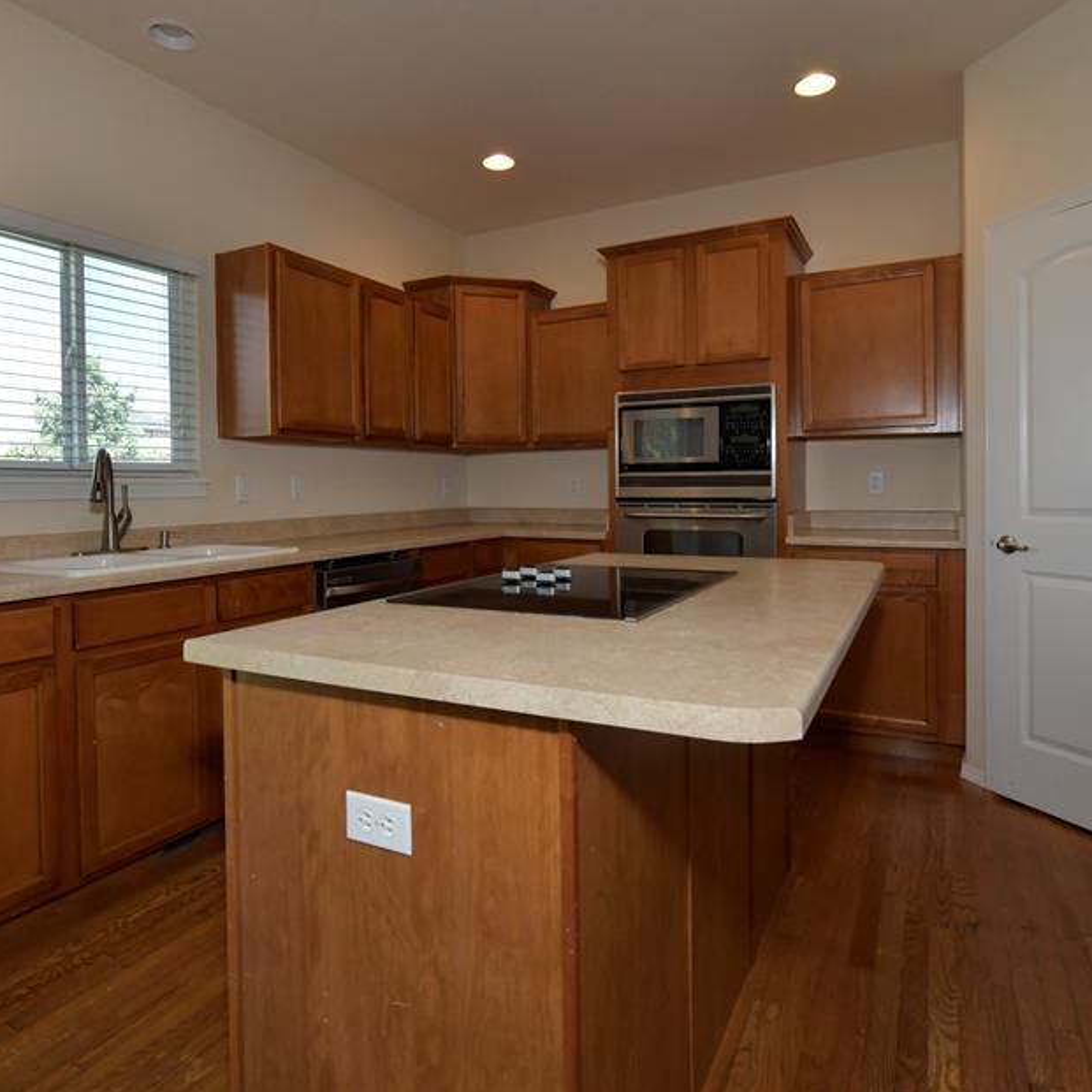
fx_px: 749
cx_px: 529
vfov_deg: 72.0
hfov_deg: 72.1
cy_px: 501
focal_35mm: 21
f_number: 10
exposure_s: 1/160
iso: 1250
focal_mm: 15
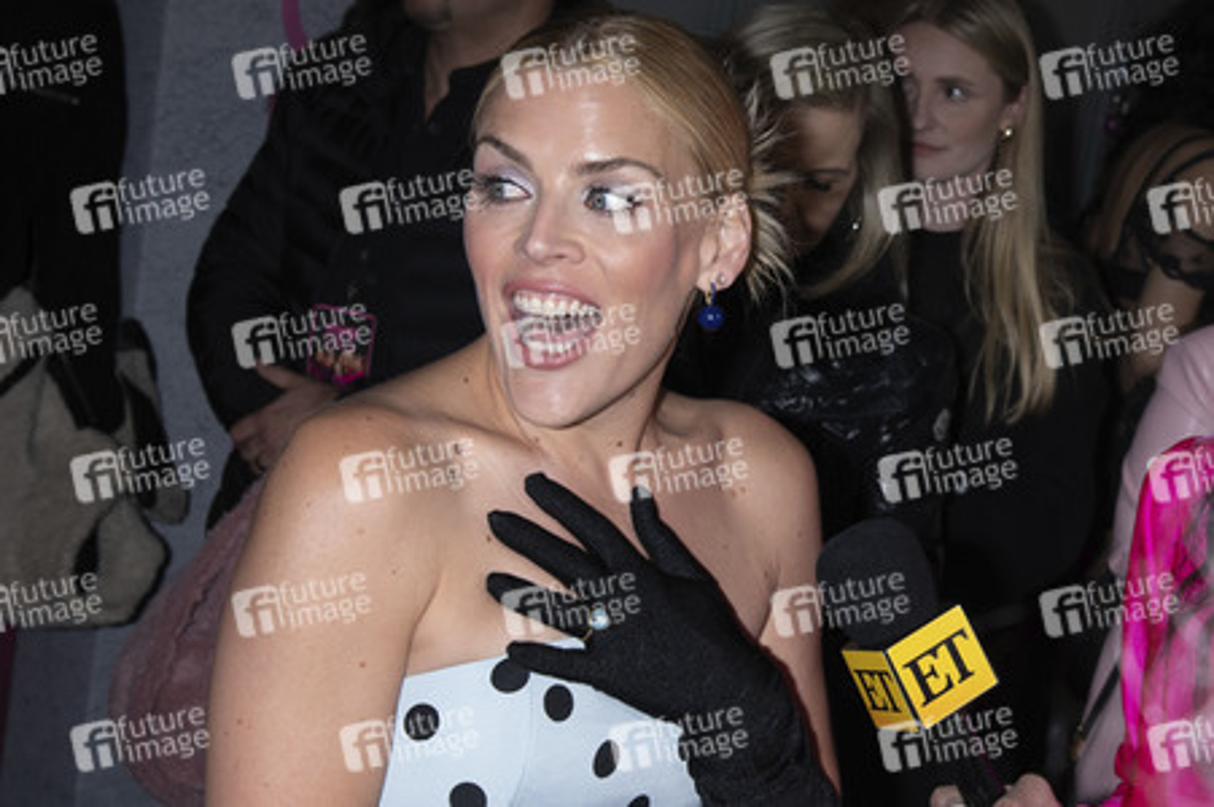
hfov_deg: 38.2
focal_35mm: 52
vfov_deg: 26.0
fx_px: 1752
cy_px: 404
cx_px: 607
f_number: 9
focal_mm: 52
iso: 400
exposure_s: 1/200
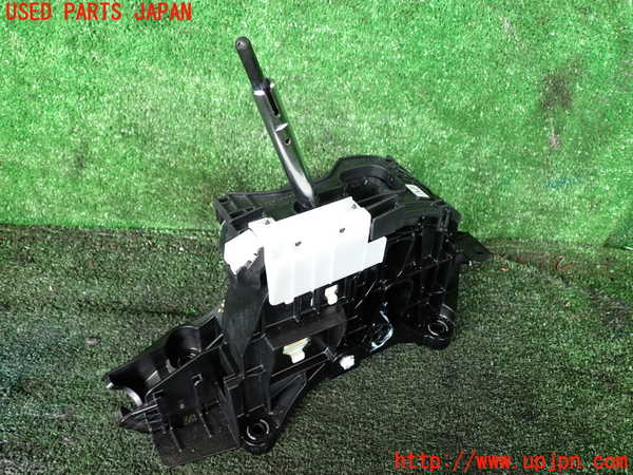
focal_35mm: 30
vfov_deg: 46.8
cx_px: 316
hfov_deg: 60.0
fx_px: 549
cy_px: 238
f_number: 2.3
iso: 125
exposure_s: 1/60
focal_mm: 5.4
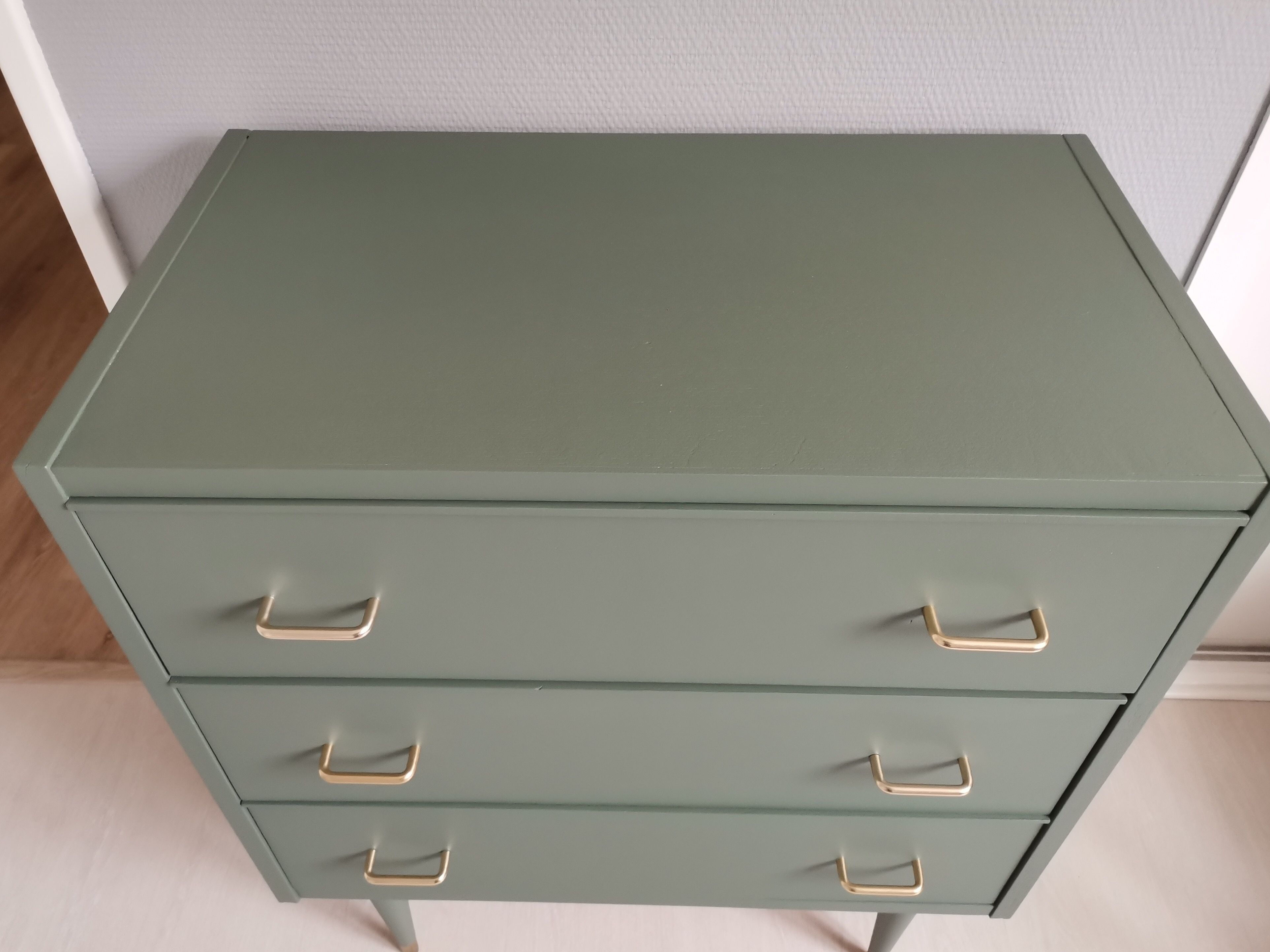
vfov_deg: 51.4
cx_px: 628
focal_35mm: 27
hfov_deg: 65.3
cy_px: 466
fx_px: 991
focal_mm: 4.75
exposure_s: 1/25
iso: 640
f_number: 1.8
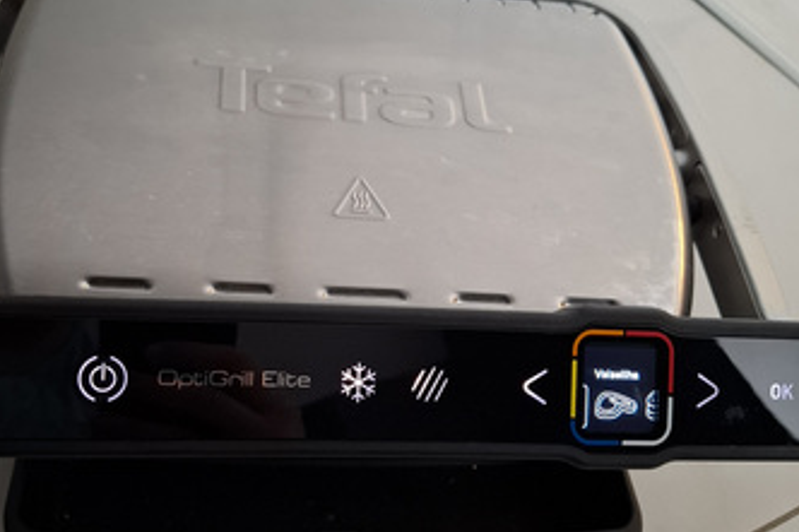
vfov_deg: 36.8
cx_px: 350
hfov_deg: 53.0
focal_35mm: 36
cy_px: 270
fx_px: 799
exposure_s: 1/50
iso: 250
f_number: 1.8
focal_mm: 5.54
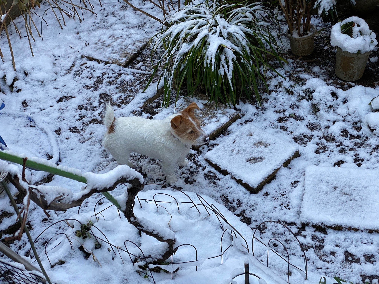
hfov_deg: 36.8
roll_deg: +10.0
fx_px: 569
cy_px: 142
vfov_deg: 28.0
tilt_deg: -43.0
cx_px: 190
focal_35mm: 52
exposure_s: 1/122
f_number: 2
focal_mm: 6
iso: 64
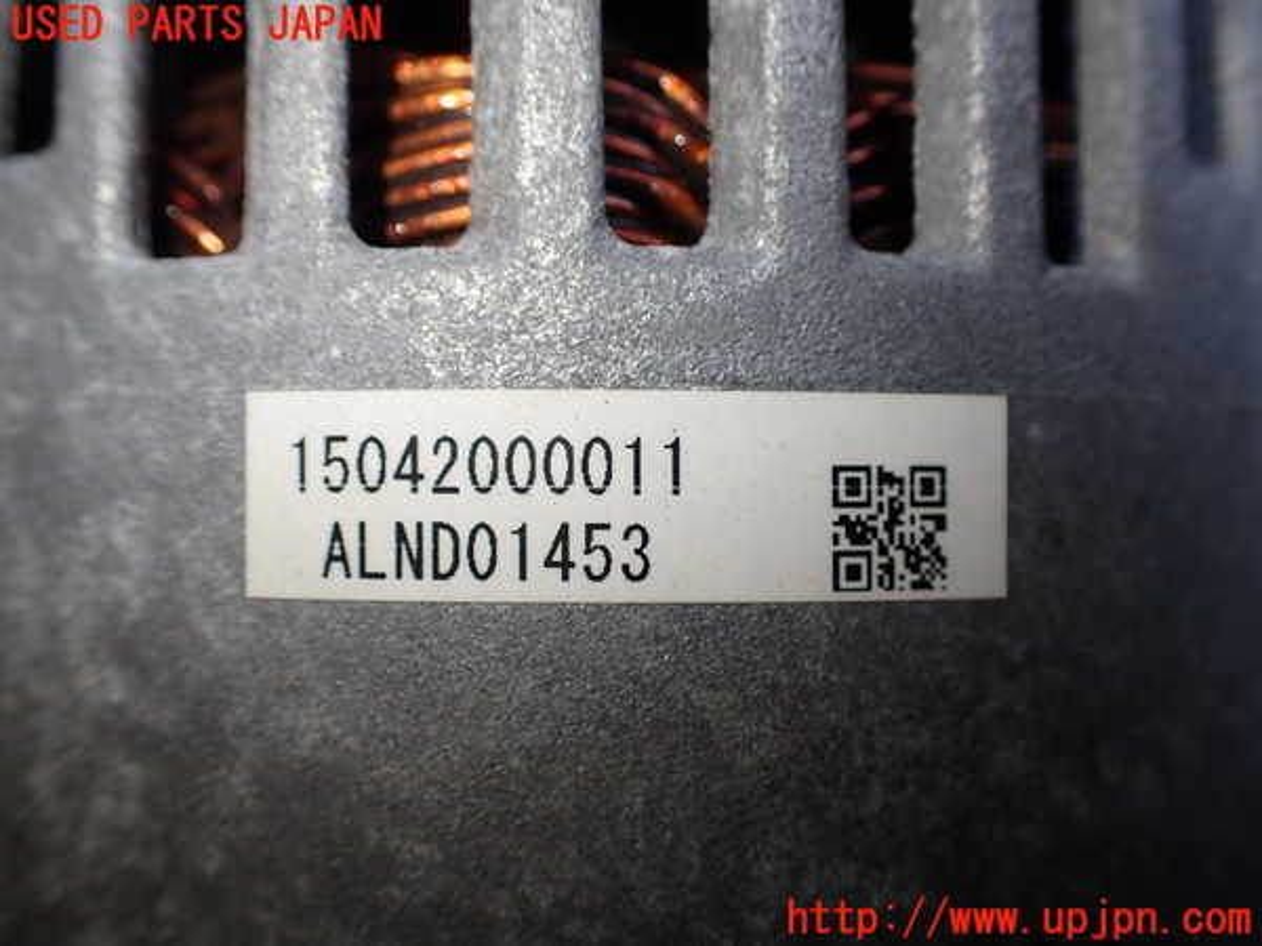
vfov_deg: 46.8
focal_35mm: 30
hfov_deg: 60.0
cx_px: 631
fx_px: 1094
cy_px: 473
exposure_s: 1/160
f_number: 2.3
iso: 100
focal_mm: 5.4
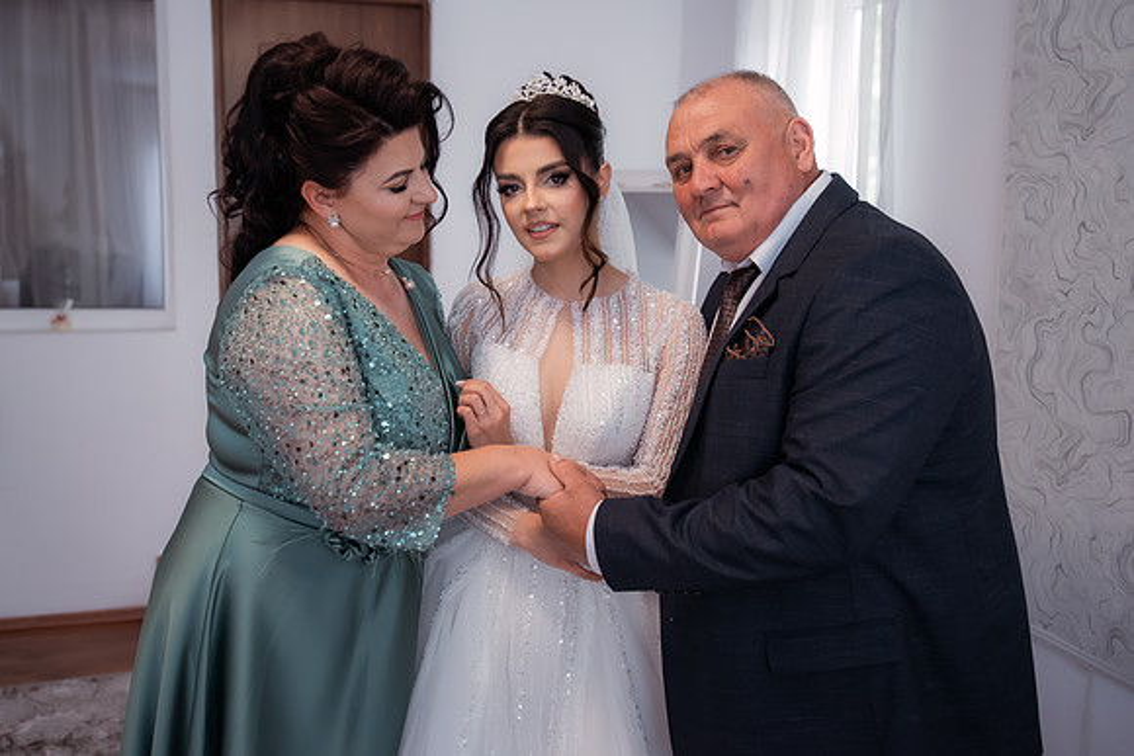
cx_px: 545
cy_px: 338
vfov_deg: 39.4
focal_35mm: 33
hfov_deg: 56.5
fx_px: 1055
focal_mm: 30
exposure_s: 1/250
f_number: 2.8
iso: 1600
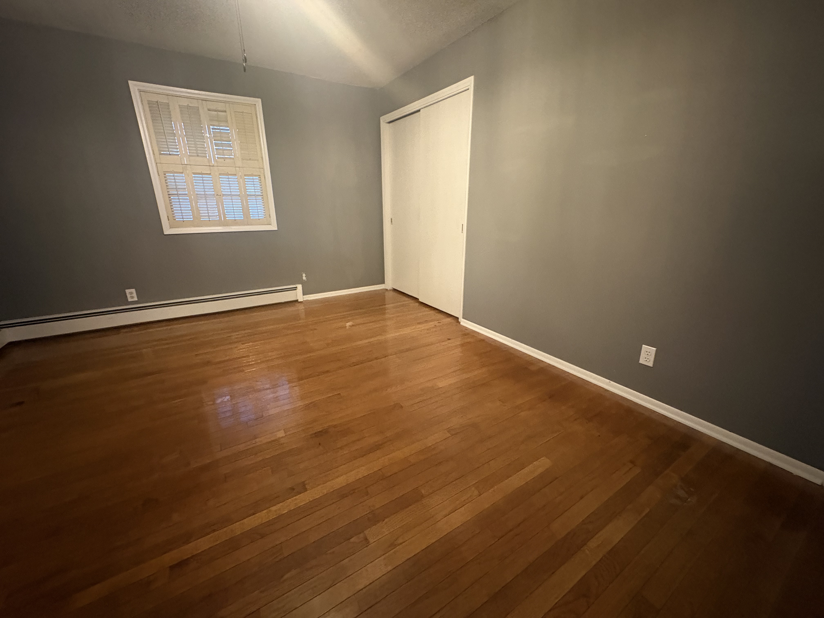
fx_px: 333
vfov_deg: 85.7
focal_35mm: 14
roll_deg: +0.6
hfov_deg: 102.1
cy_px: 309
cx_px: 412
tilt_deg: -17.6
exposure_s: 1/30
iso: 1000
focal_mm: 2.22
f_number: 2.2
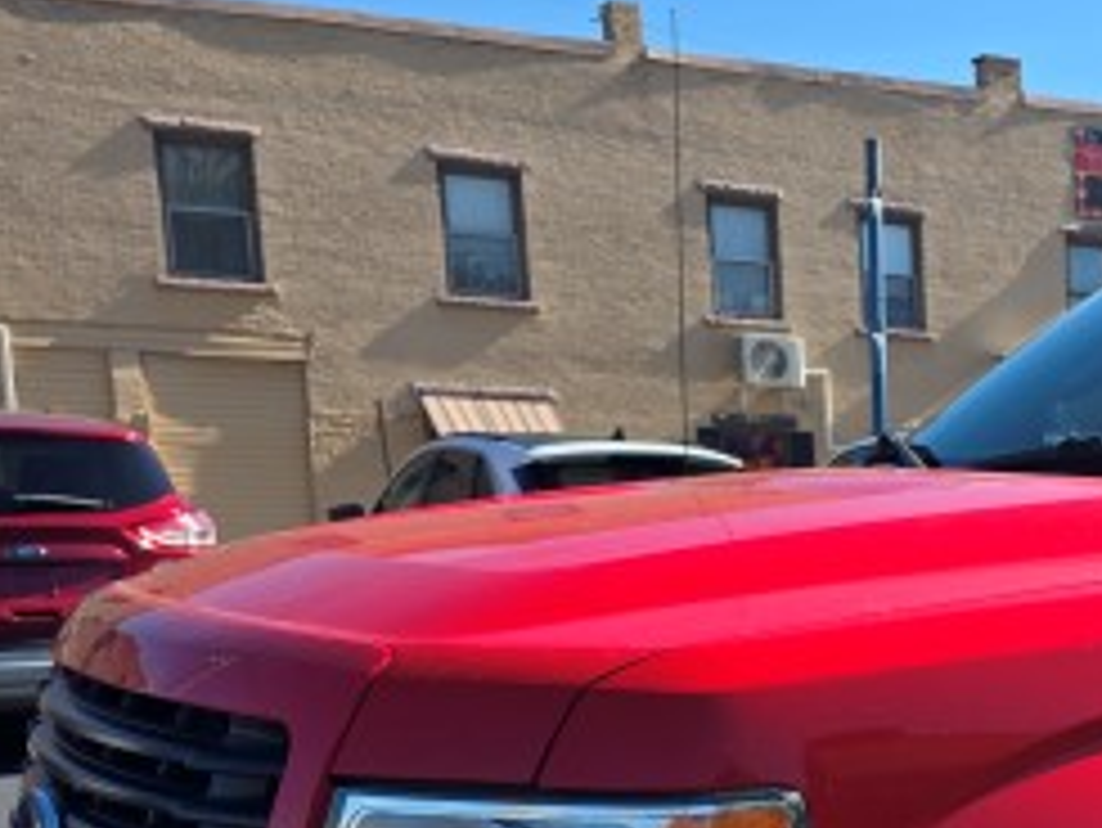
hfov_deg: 27.9
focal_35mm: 60
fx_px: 1911
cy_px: 846
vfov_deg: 23.3
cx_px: 1345
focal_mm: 6.3
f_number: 1.7
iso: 12
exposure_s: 1/496
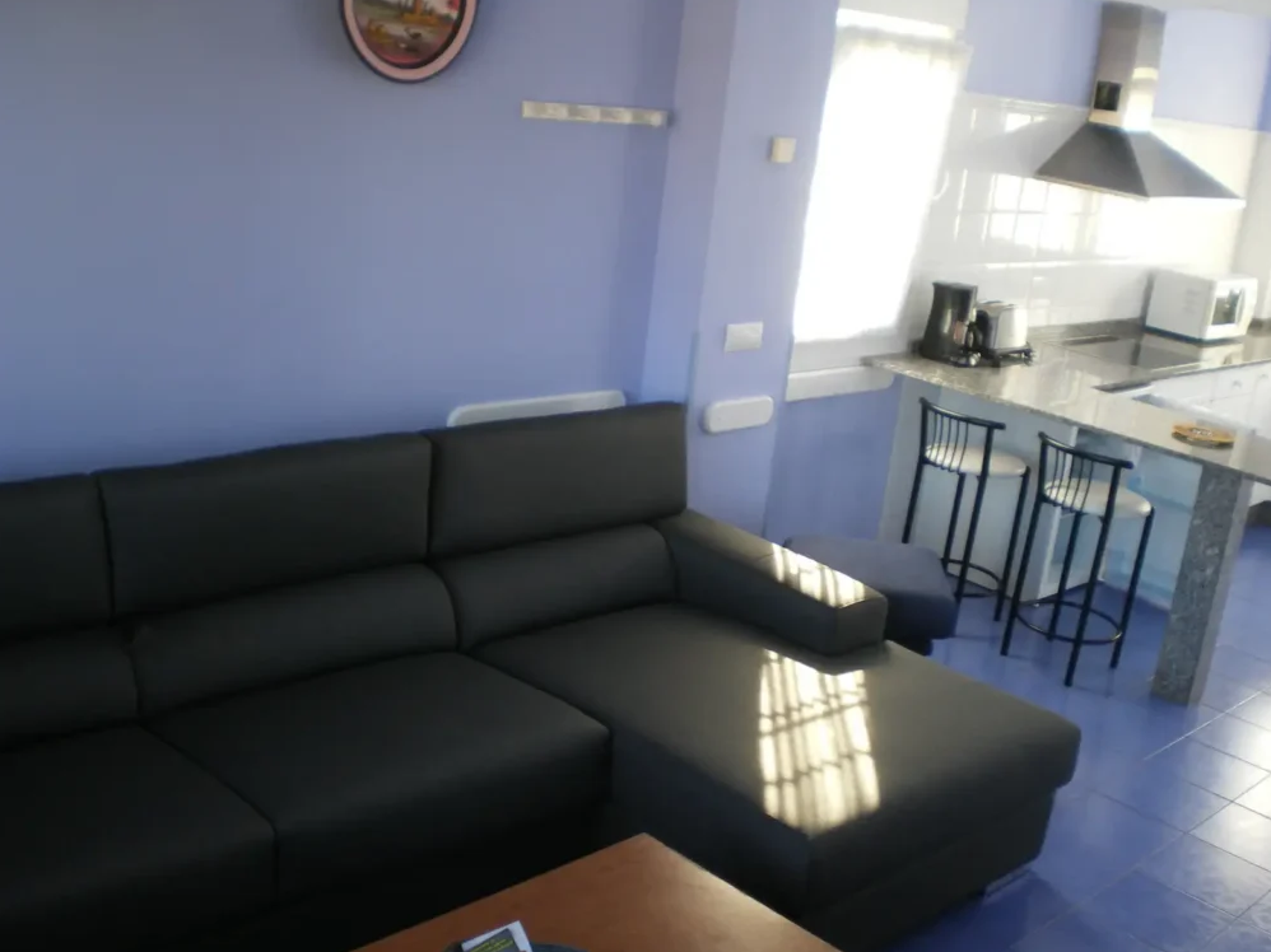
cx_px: 647
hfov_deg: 47.9
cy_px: 471
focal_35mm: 39
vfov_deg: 36.8
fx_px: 1432
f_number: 3.1
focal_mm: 6.3
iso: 125
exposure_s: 1/50
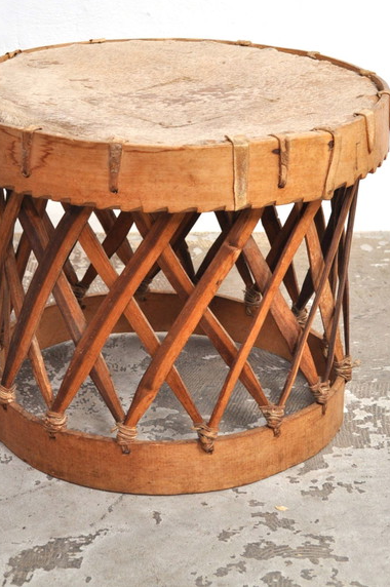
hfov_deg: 15.3
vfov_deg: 22.8
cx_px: 171
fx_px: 1450
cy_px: 192
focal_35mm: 89
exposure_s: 1/125
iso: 400
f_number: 8
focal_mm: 44
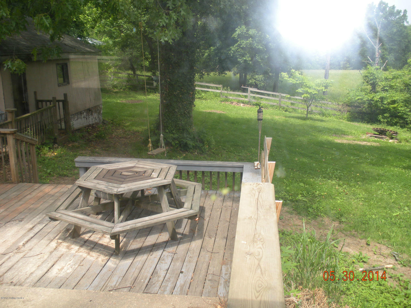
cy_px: 154
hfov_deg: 51.4
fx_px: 427
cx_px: 206
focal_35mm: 36
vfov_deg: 39.7
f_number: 3.5
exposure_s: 1/159
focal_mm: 6.3
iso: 64
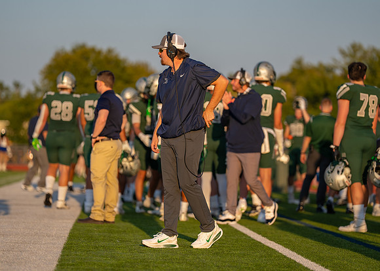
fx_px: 1920
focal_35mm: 178
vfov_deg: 8.1
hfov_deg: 11.3
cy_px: 132
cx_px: 195
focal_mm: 164
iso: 125
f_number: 2.8
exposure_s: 1/1250
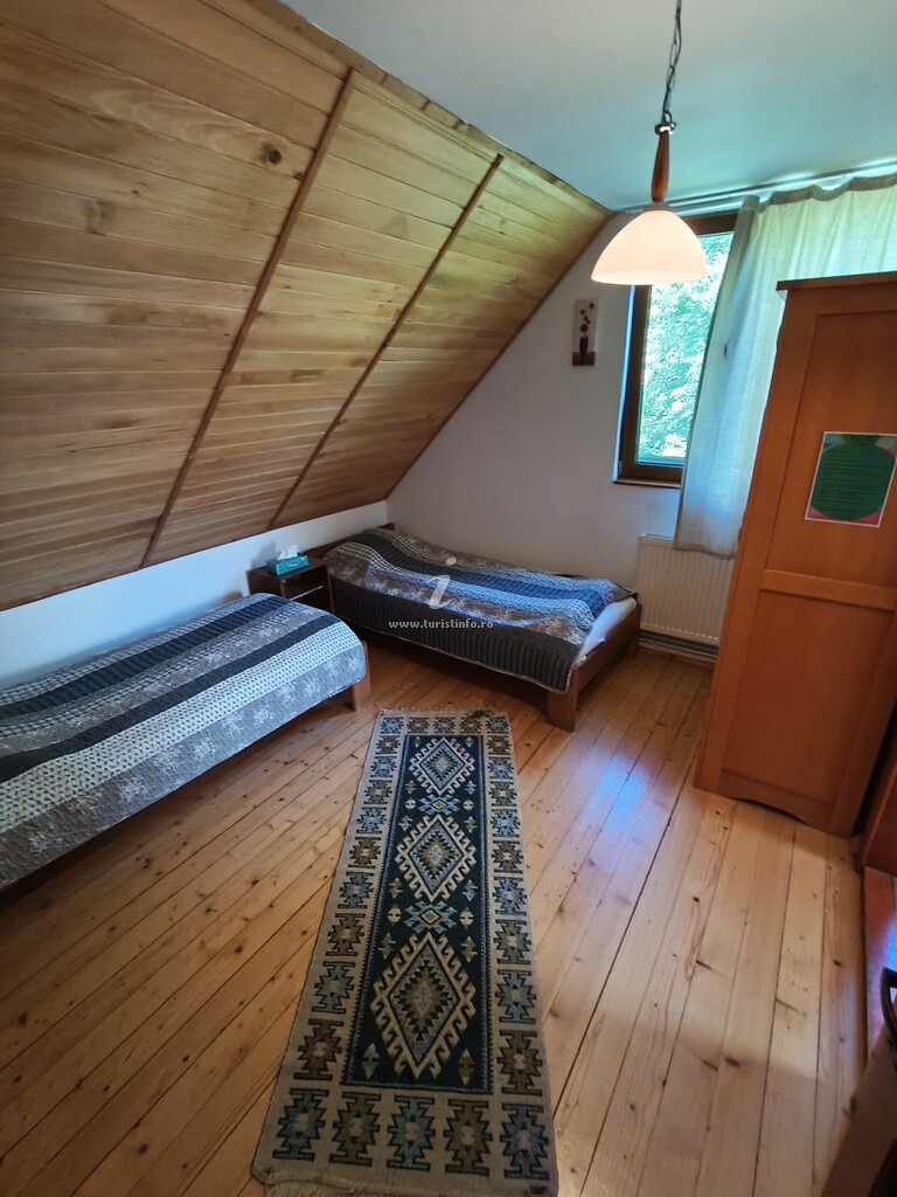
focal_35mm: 15
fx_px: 518
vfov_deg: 98.2
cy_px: 598
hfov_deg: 81.7
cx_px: 448
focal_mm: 1.67
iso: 500
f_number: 2.2
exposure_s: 1/33.3
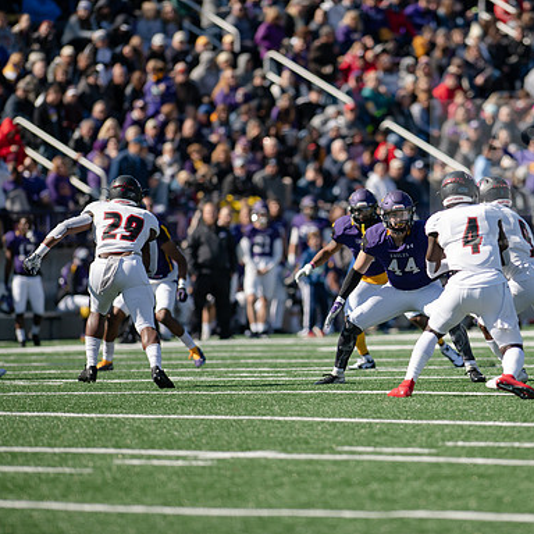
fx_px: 6719
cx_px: 388
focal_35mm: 385
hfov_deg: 4.5
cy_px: 268
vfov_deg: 4.6
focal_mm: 300
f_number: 3.2
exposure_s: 1/2000
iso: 200
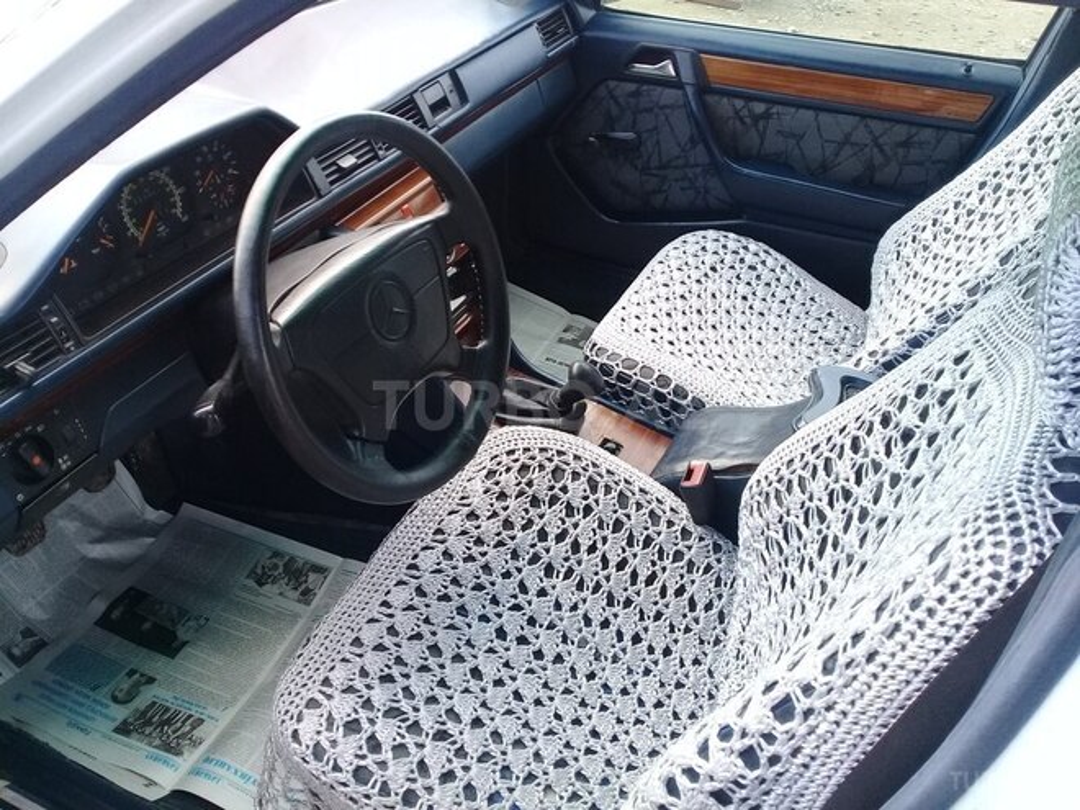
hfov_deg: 58.4
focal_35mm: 31
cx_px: 540
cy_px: 405
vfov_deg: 45.4
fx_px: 967
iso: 64
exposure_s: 1/100
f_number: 2.2
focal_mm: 3.3
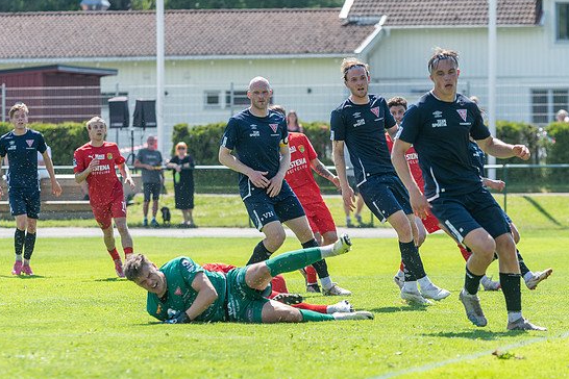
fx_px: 4030
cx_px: 276
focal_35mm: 255
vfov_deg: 5.4
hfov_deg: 8.1
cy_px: 194
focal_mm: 160
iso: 560
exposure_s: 1/1600
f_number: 4.5
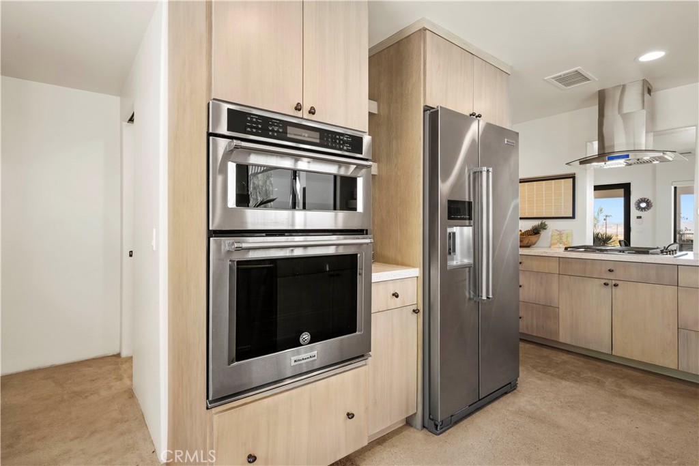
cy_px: 233
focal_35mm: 18
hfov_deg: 90.0
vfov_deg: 67.4
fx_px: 350
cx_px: 350
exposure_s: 1/4
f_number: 9
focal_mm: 18
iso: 400
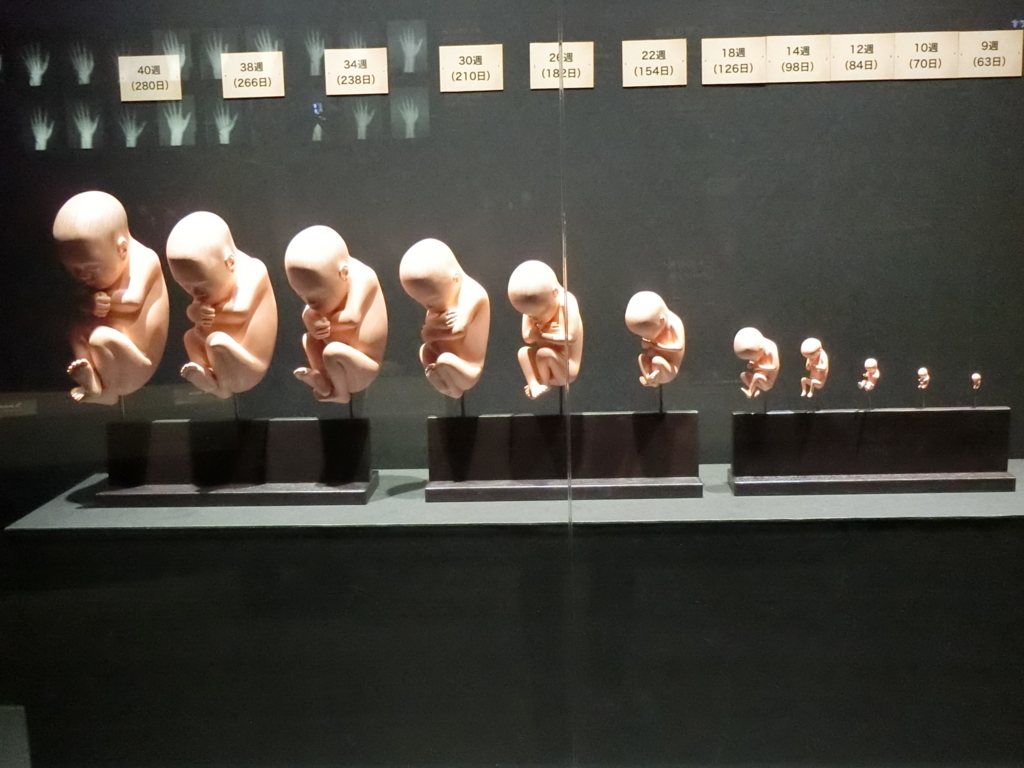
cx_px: 512
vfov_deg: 36.8
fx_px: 1154
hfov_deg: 47.9
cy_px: 384
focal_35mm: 39
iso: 2000
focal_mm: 6.9
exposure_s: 1/40
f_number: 4.1
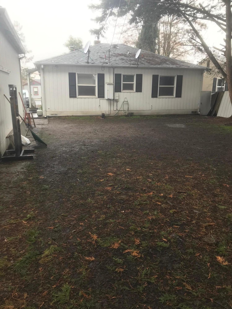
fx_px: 250
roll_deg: +1.1
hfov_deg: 49.7
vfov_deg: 63.4
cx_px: 116
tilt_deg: -12.4
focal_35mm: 28
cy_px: 154
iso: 20
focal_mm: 3.99
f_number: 1.8
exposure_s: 1/40
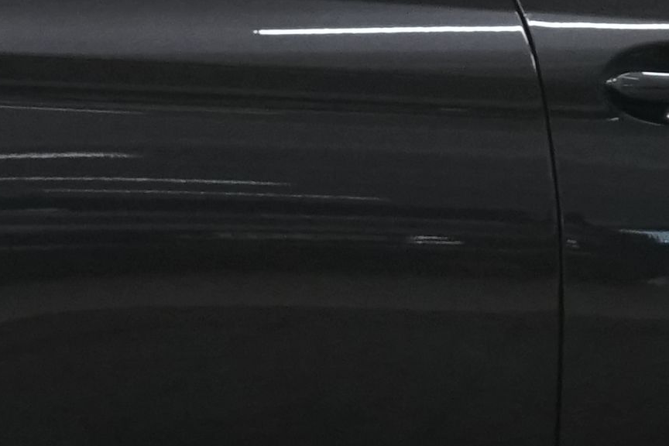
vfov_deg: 5.2
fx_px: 4906
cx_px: 714
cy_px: 24
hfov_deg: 7.8
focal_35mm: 264
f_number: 7.1
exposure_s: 1/25
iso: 1600
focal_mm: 38
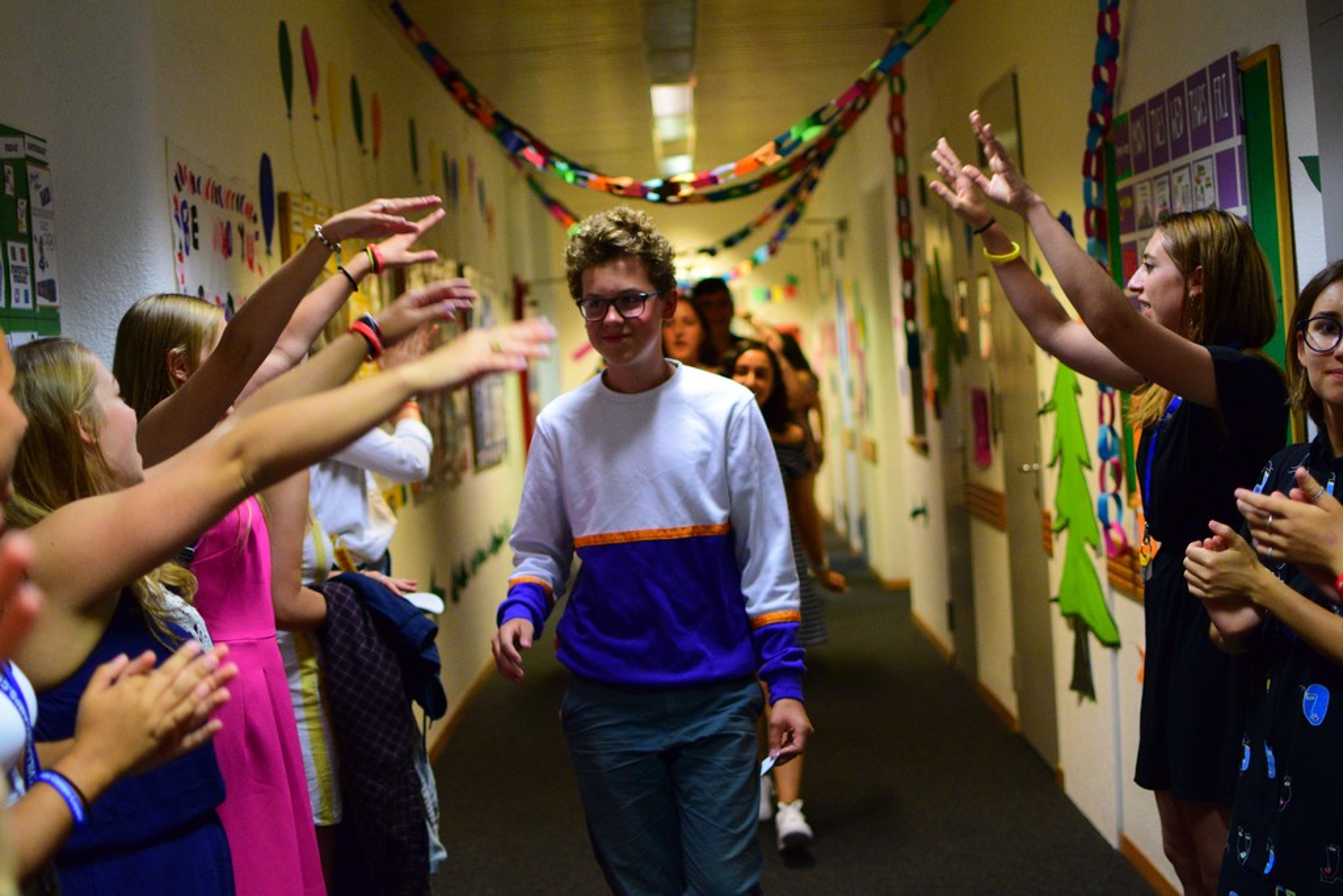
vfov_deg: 25.8
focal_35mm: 52
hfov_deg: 37.8
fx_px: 1959
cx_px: 672
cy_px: 448
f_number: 1.8
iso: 2800
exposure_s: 1/250
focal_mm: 35
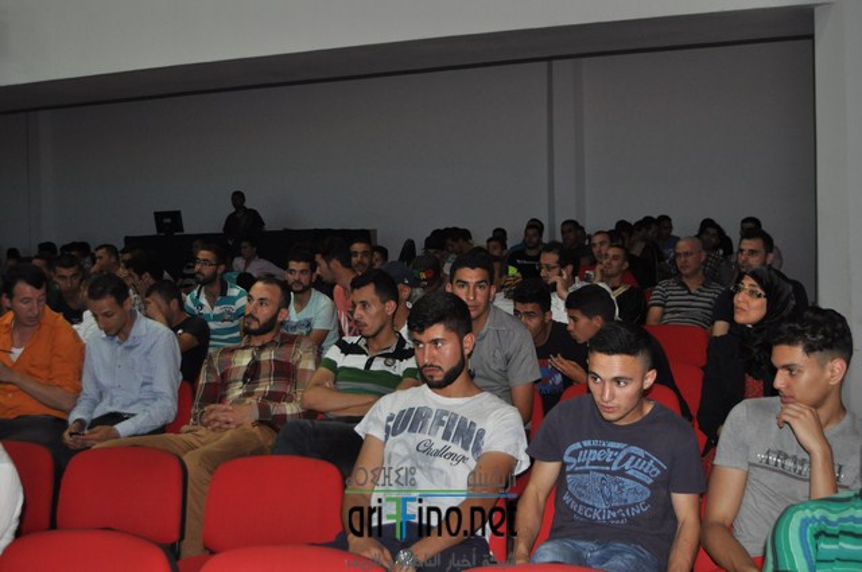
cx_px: 431
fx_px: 933
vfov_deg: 34.1
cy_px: 286
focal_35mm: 39
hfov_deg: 49.6
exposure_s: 1/60
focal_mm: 26
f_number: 4
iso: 800
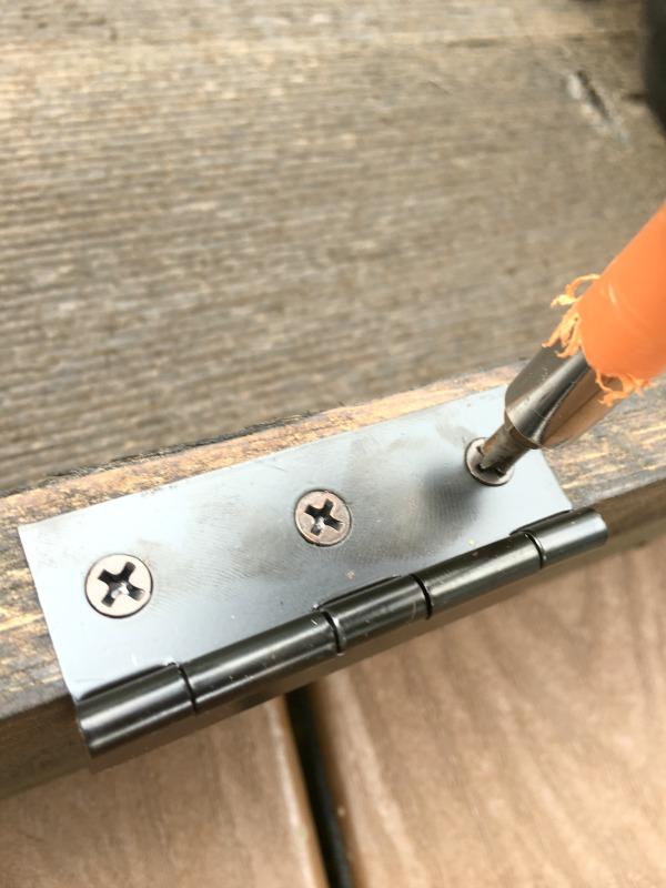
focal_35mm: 29
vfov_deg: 61.7
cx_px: 333
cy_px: 444
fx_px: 744
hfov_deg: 48.2
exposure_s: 1/60
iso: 25
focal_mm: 4.15
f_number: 2.2
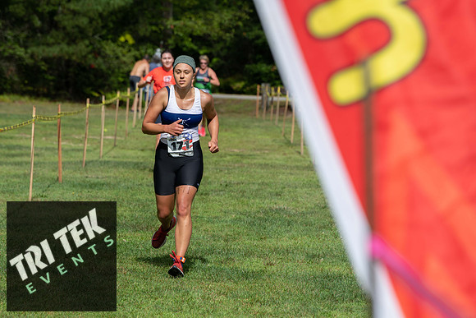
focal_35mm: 185
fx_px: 2447
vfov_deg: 7.4
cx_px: 238
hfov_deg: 11.1
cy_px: 159
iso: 200
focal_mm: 185
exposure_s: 1/1250
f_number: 6.3
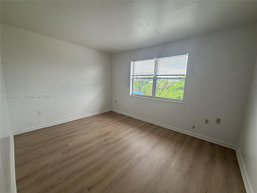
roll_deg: -2.1
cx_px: 128
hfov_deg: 102.1
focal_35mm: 14
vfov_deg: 85.7
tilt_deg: -7.9
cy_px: 96
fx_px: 104
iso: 100
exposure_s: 1/120
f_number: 2.2
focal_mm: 2.22
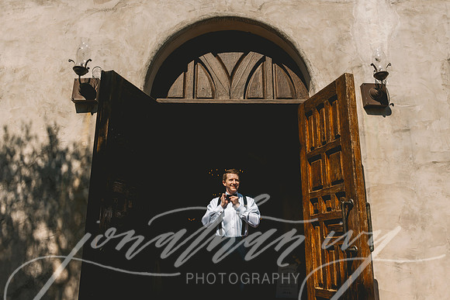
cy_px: 138
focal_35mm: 31
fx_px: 392
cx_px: 235
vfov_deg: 41.8
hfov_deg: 59.6
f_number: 10
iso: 200
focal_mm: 29
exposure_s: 1/1600
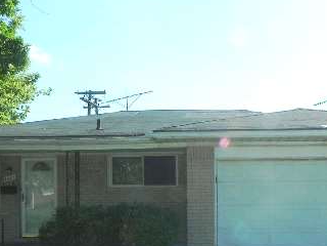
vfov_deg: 27.4
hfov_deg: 36.3
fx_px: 491
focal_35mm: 52
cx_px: 227
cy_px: 202
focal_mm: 4.6
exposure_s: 1/500
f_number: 6.3
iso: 224
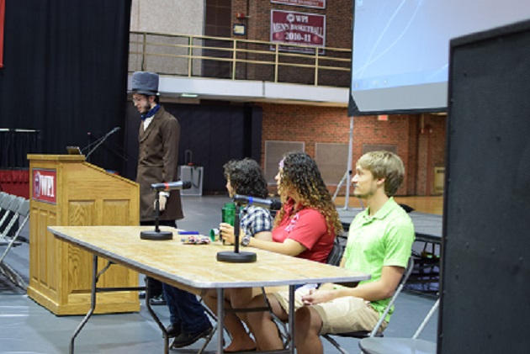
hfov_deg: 37.8
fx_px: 773
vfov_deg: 25.8
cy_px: 177
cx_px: 265
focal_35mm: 52
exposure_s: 1/60
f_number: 2.2
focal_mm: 35
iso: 800
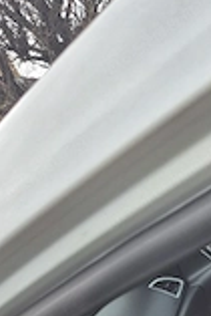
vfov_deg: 29.0
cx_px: 217
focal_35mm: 61
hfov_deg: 21.4
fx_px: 535
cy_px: 366
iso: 25
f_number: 1.8
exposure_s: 1/455
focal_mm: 5.4
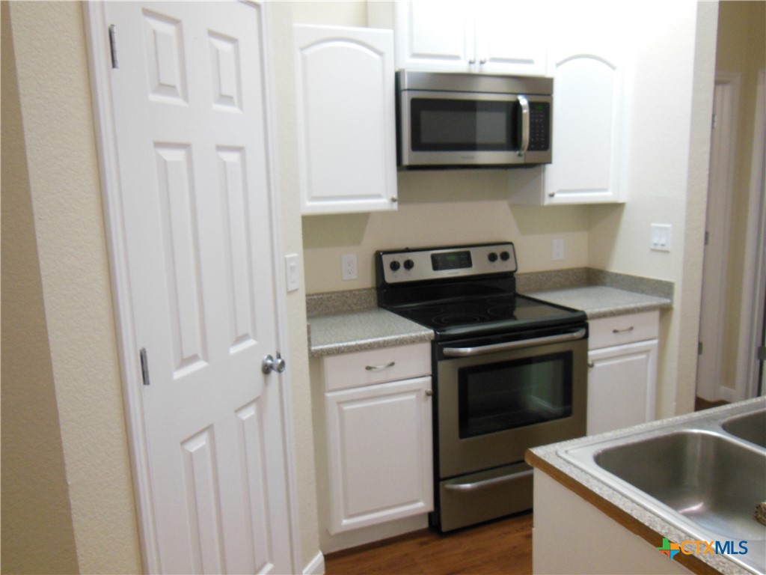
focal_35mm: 29
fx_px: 642
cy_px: 288
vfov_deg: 48.2
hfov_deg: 61.7
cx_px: 383
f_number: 3.7
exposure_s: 1/40
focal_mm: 5.2
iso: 400
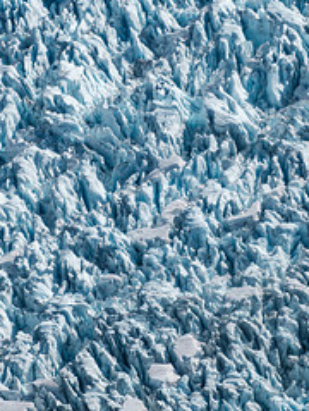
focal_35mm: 150
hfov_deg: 9.9
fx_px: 1781
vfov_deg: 13.1
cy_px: 148
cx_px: 62
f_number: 6.4
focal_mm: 55
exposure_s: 1/2200
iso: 160
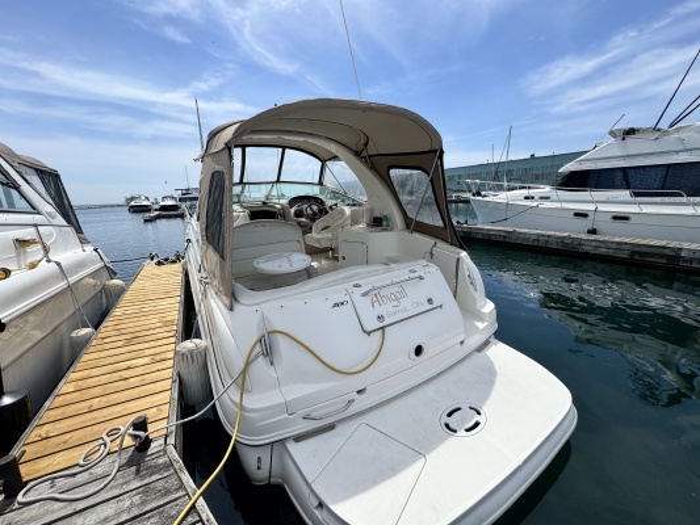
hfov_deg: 102.1
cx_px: 350
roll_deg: +1.9
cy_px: 262
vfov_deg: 85.7
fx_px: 283
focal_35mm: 14
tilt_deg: -15.3
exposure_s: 1/2770
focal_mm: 2.22
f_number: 2.2
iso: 50
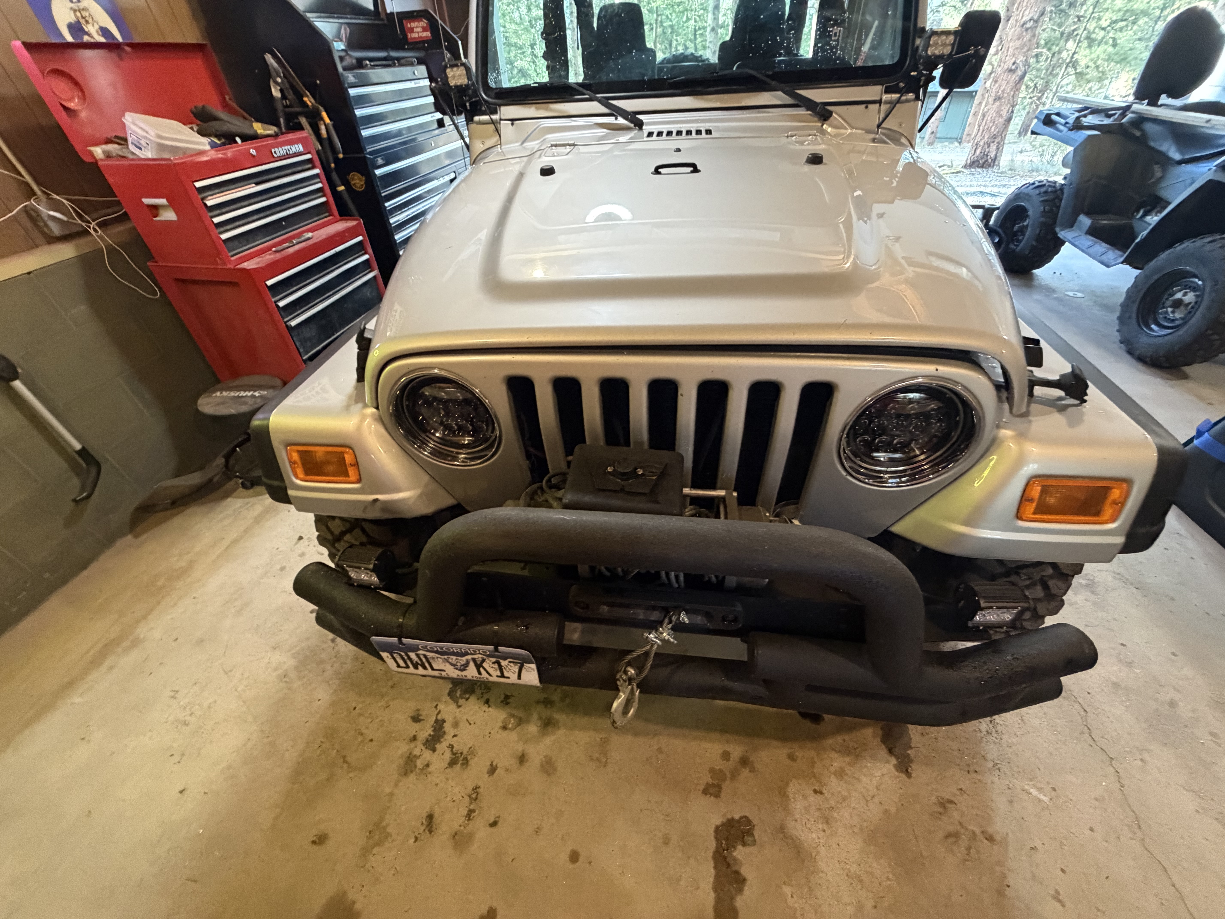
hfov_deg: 102.1
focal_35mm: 14
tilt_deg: -39.3
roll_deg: +4.6
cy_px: 460
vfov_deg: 85.7
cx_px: 612
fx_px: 495
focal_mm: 2.22
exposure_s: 1/60
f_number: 2.2
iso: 640
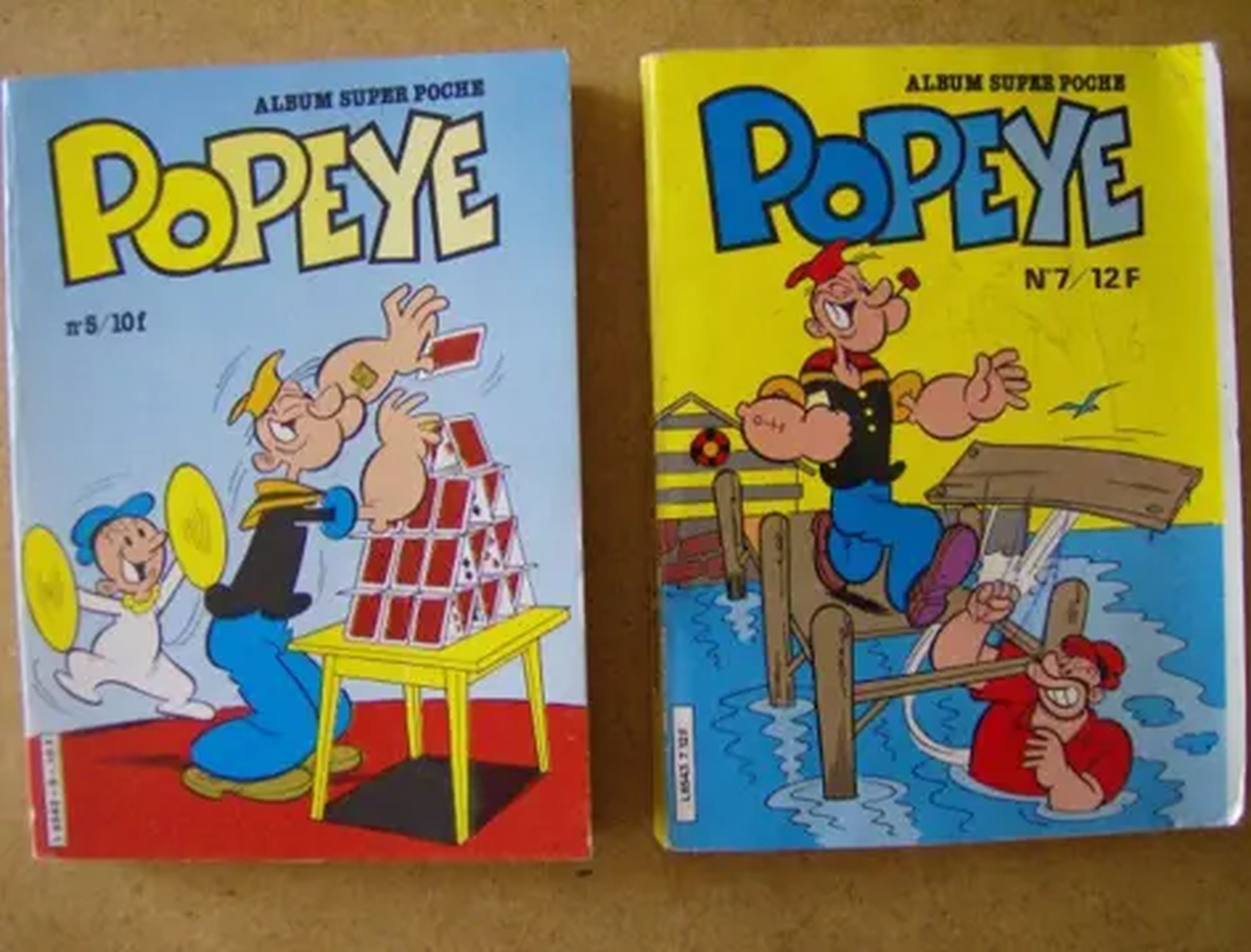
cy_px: 476
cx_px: 626
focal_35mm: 36
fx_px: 1308
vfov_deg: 40.0
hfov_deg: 51.1
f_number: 2.8
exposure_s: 1/30.8
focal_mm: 6
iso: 200
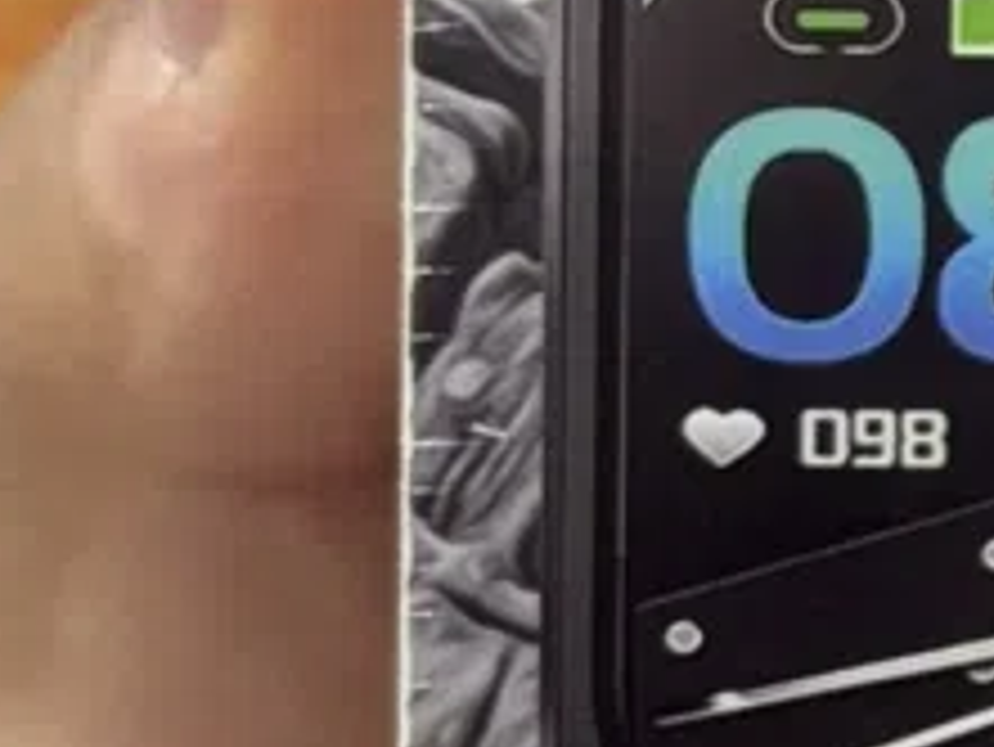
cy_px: -92
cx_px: 2051
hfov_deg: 6.5
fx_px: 8504
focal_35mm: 296
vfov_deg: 5.0
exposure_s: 1/739
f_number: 1.78
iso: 64
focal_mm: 6.76
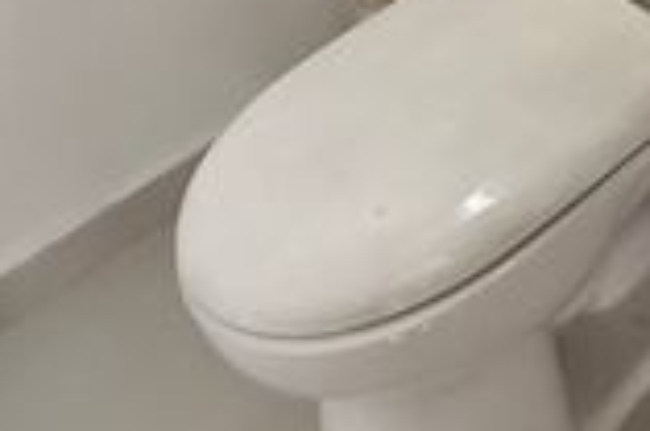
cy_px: -352
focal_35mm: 62
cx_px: 710
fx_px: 1117
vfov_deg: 17.5
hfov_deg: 29.4
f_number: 2.2
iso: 640
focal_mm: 2.22
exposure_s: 1/60
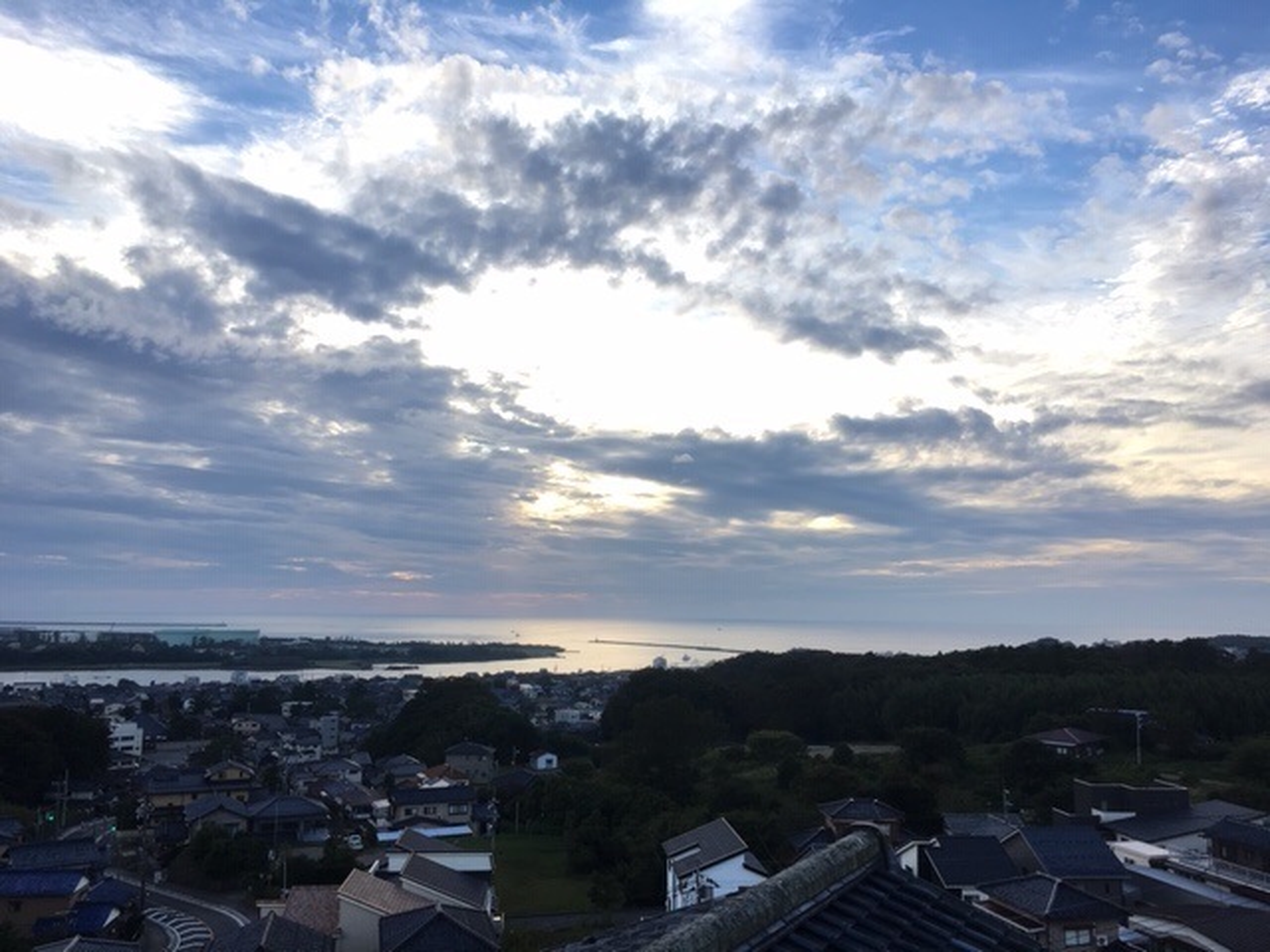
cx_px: 635
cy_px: 476
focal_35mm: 29
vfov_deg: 48.2
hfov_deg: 61.7
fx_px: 1064
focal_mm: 4.15
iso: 25
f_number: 2.2
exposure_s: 1/450
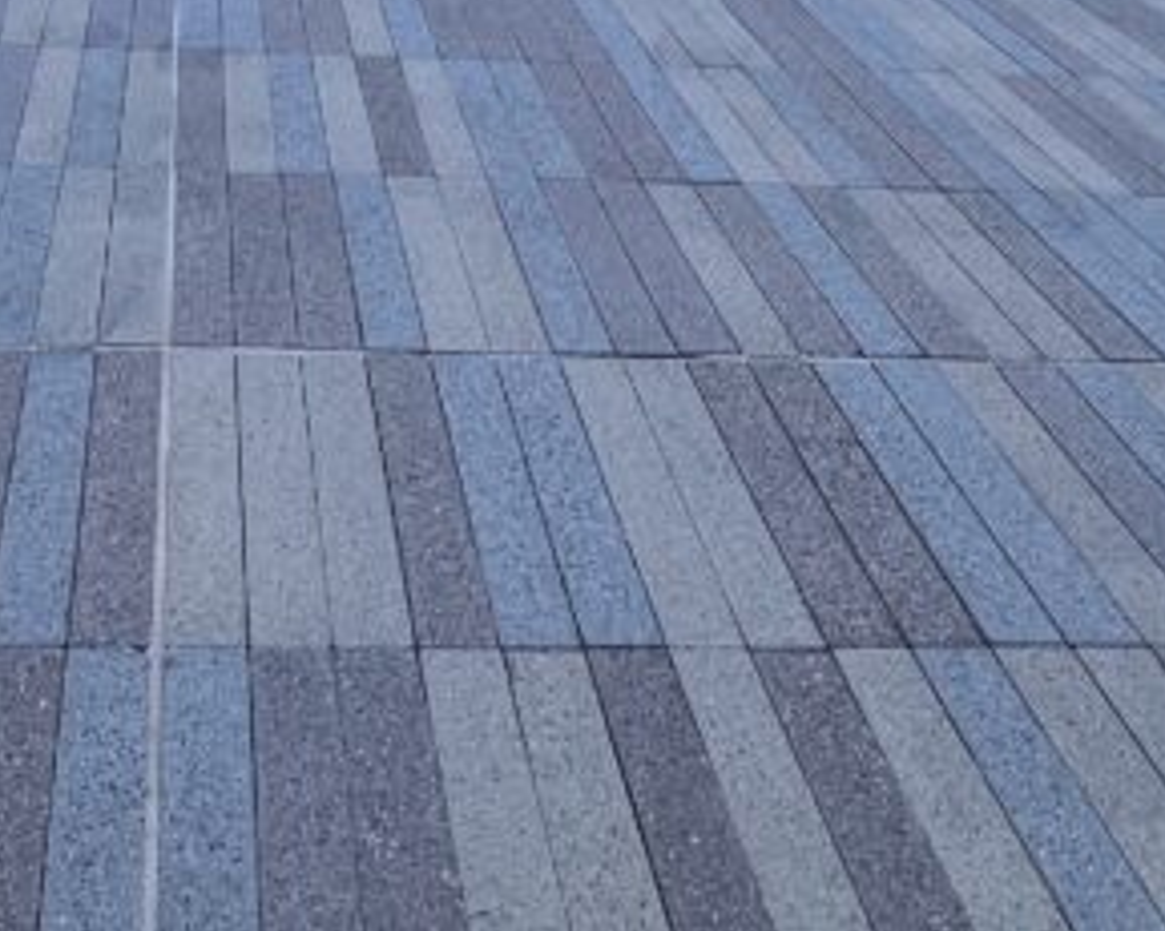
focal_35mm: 45
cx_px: 306
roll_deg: -3.3
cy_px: -613
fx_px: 1551
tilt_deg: +2.0
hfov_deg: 40.1
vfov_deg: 23.3
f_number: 1.8
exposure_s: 1/219
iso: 32
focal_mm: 1.57
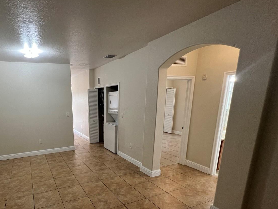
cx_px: 88
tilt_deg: -14.0
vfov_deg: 67.0
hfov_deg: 81.2
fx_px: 153
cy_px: 137
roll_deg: +1.5
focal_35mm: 19
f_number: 1.8
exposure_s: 1/60
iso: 250
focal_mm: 1.57
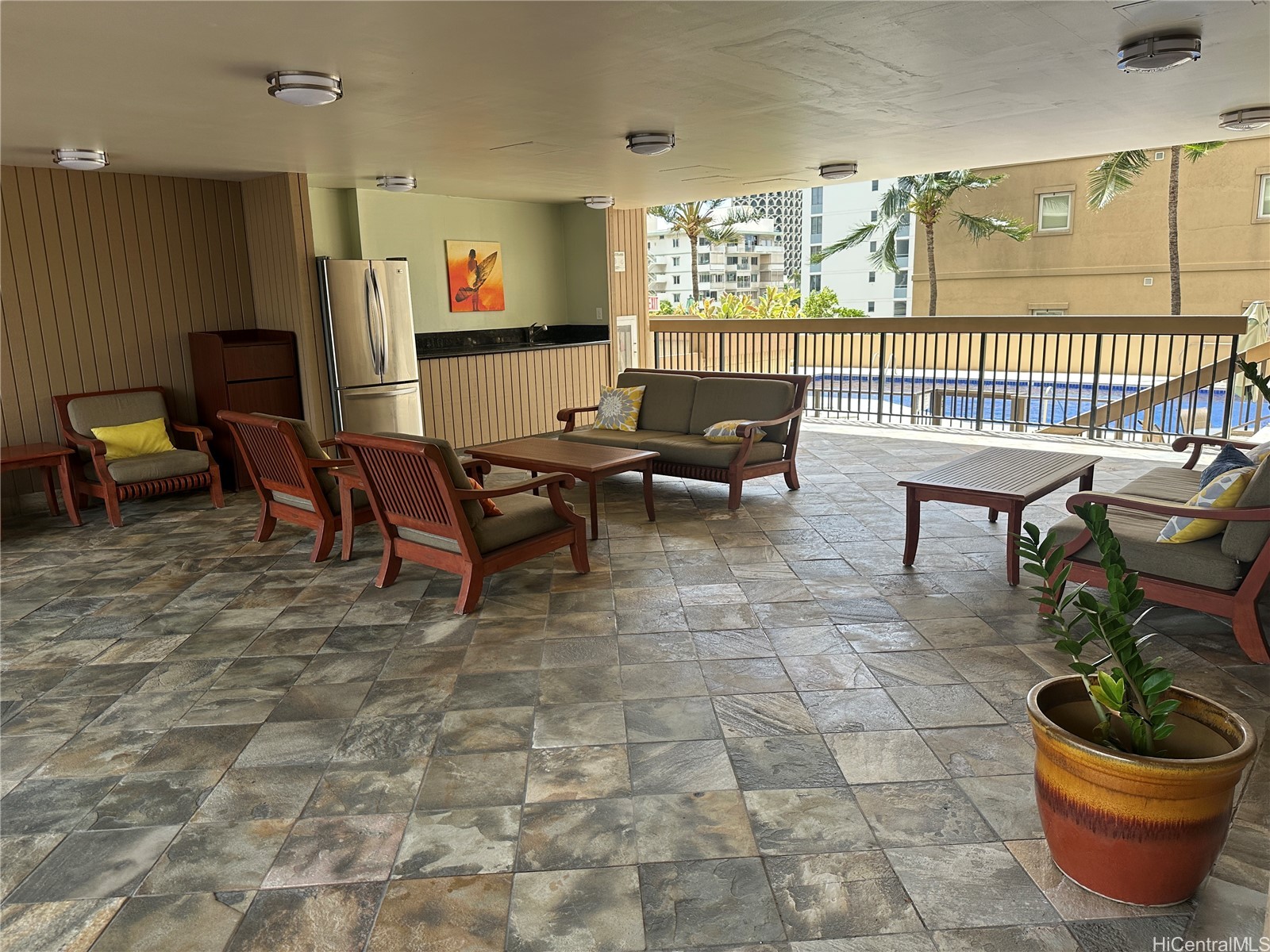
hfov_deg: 71.6
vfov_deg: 56.8
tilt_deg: -11.1
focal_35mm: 24
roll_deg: +1.8
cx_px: 635
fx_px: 881
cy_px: 476
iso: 80
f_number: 1.78
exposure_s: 1/829
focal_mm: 6.86
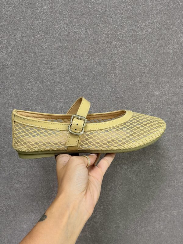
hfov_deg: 28.0
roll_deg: +1.5
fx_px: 367
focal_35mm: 52
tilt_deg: -14.2
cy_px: 122
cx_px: 92
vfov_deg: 36.8
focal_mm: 5.96
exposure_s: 1/50
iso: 64
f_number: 1.6
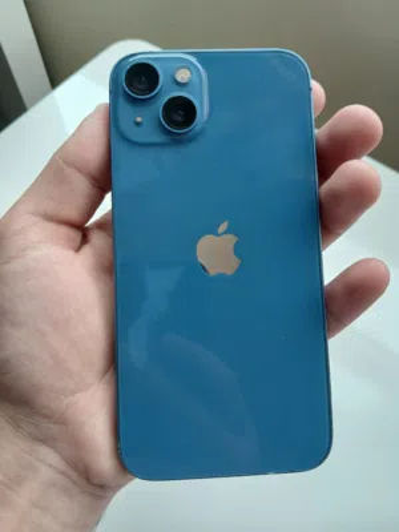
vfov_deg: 67.3
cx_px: 200
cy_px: 266
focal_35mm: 26
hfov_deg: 53.1
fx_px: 400
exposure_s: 1/50
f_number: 1.8
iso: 100
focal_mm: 3.98
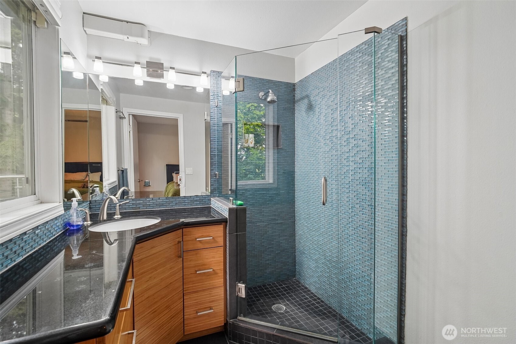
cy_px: 172
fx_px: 229
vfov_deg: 73.7
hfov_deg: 96.7
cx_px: 258
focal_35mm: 16
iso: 1600
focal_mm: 16
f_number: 8
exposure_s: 1/10
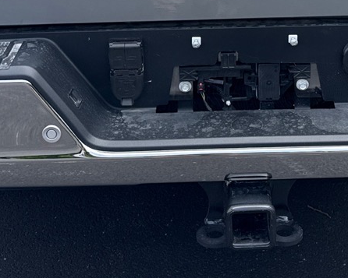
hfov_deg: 22.6
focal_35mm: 84
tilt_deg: -13.5
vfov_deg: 17.0
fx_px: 865
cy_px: -105
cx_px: 235
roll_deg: +1.3
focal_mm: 6.76
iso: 100
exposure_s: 1/1271
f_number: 1.78
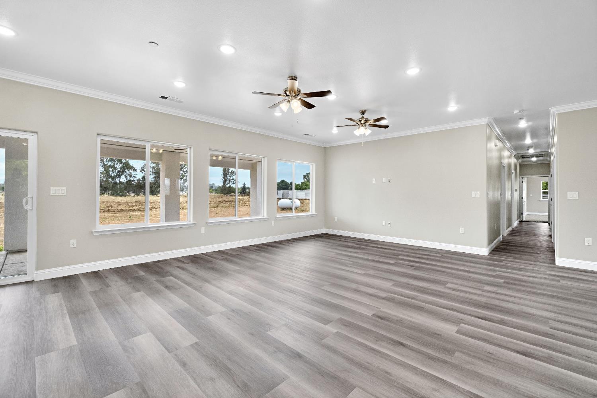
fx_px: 249
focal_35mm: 15
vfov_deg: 77.3
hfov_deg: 100.4
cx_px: 298
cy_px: 199
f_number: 8
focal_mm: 10
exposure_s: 1/50
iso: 320
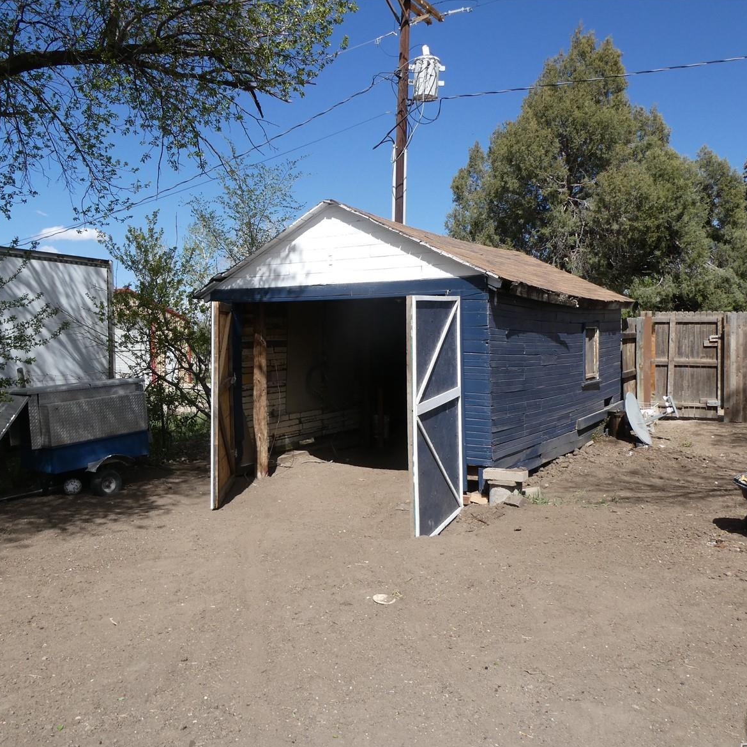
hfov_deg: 55.5
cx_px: 333
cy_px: 381
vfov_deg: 55.6
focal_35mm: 29
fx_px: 708
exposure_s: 1/1000
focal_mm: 4.3
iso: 80
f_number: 3.3
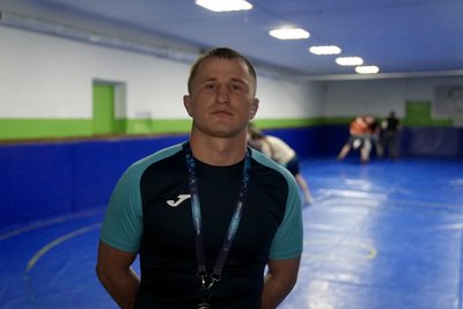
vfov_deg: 31.9
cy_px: 154
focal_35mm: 42
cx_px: 232
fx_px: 540
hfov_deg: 46.4
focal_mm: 42
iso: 12800
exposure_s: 1/60
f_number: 2.8
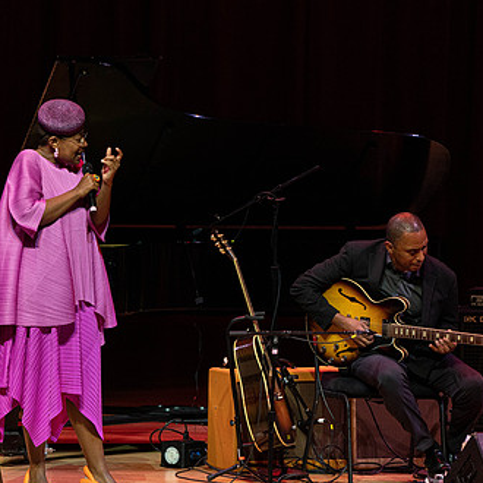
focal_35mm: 453
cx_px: 94
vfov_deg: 3.9
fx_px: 7151
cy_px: 257
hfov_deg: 3.9
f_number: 8
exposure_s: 1/320
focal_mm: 303
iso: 4000
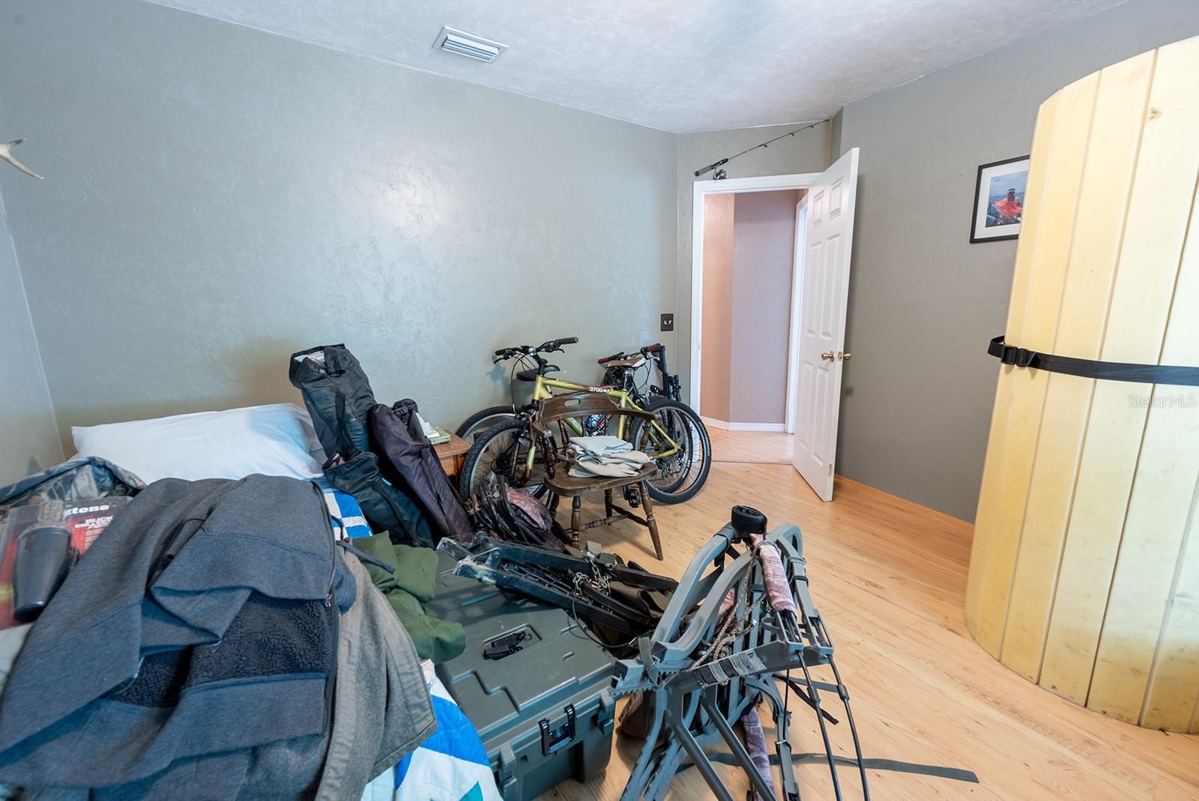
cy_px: 400
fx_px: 466
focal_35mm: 14
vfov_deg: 81.3
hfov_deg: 104.2
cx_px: 600
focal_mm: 14
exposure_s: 1/6
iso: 200
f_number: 8
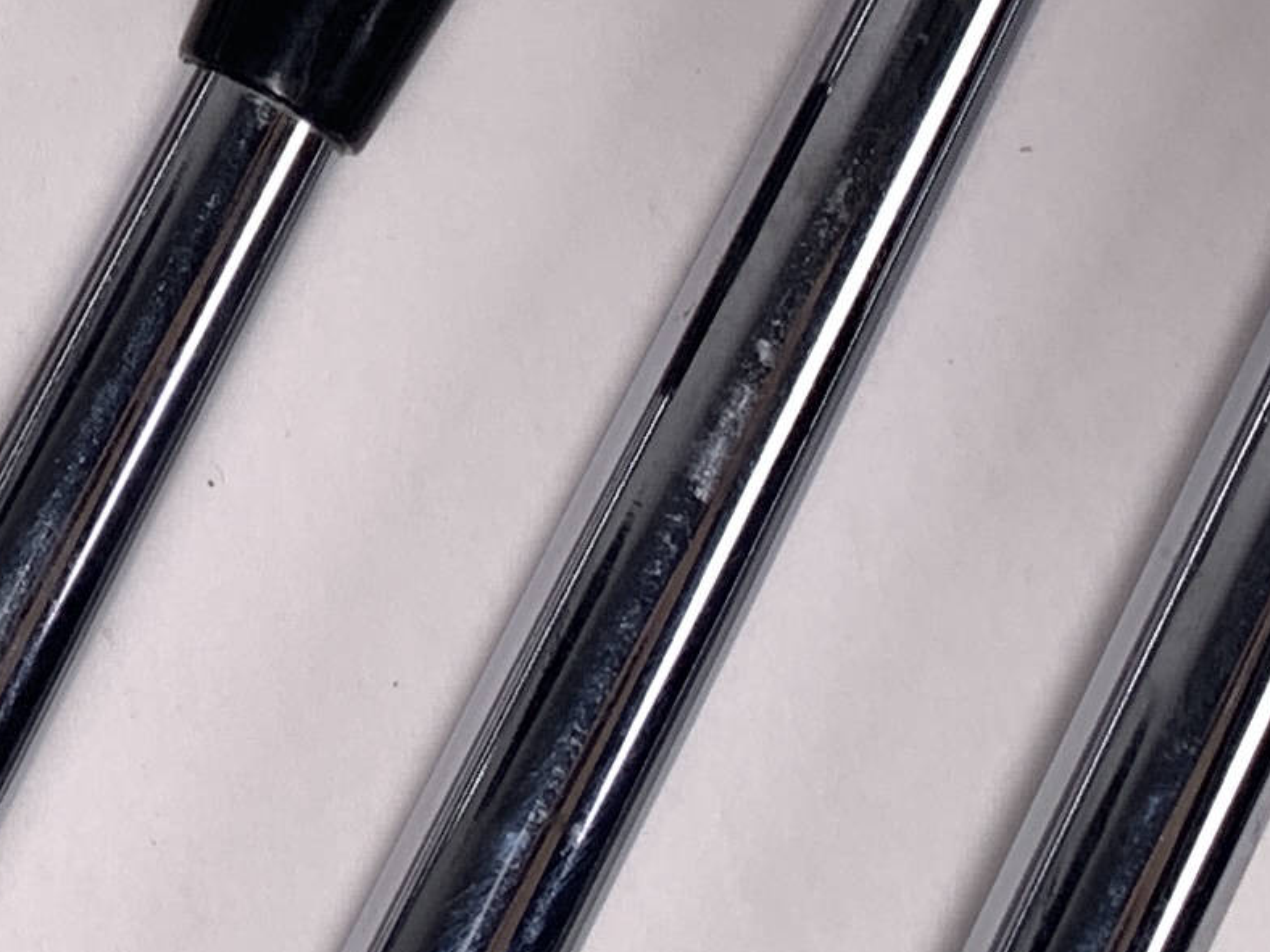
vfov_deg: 10.2
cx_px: -617
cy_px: -1047
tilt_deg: -76.0
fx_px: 4880
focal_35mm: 133
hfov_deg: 13.9
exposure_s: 1/197
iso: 25
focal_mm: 4.25
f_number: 1.8
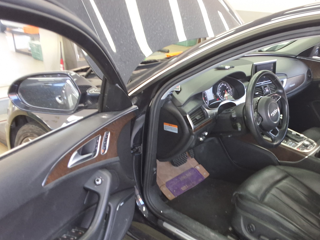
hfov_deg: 49.5
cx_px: 204
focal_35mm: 37
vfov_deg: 38.6
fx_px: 342
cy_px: 131
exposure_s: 1/60
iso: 64
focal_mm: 2.91
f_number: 1.9
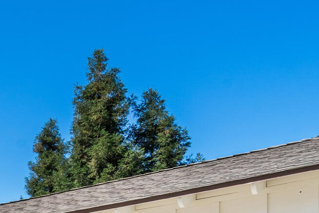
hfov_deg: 25.3
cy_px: 338
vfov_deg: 19.0
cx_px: -154
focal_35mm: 61
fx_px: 540
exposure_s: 1/1600
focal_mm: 16
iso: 250
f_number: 11
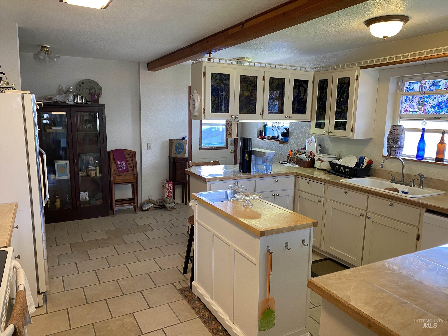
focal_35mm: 26
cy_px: 168
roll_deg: -0.6
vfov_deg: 53.1
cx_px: 224
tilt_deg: -8.0
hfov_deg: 67.3
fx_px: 336
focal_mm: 4.25
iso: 100
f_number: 1.8
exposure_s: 1/60
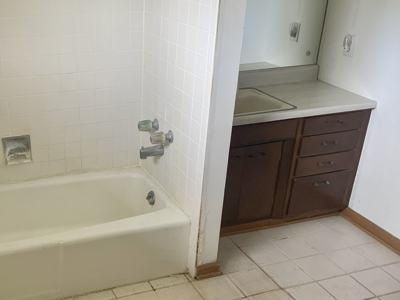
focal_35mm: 43
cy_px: 204
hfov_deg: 42.9
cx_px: 118
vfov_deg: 33.2
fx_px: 497
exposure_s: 1/60
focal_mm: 3
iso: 64
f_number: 1.8
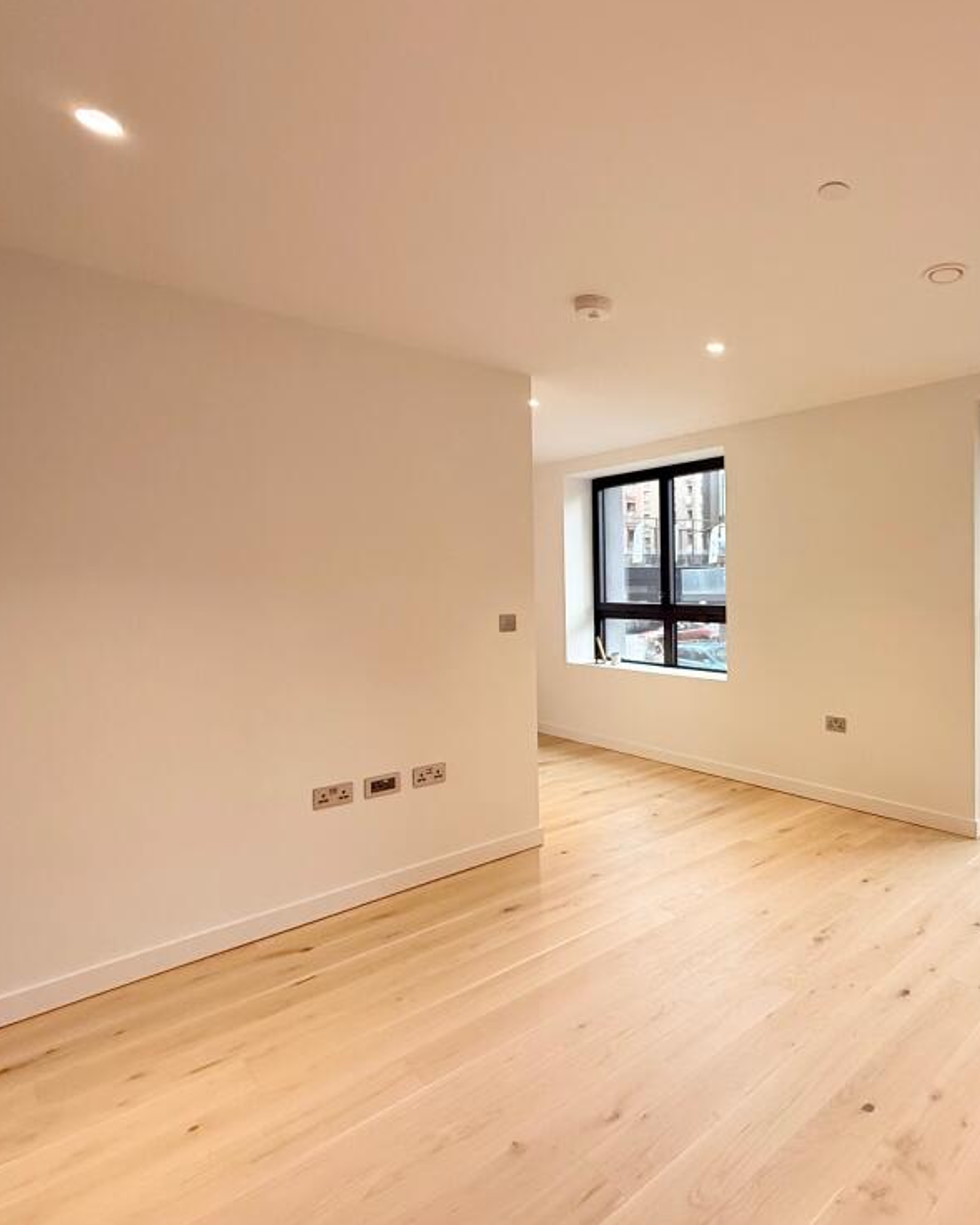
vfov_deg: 83.3
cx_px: 779
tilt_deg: -1.8
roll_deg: +0.3
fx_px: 689
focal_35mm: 19
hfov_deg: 64.8
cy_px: 603
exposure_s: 1/100
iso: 250
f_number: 2.2
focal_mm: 2.22
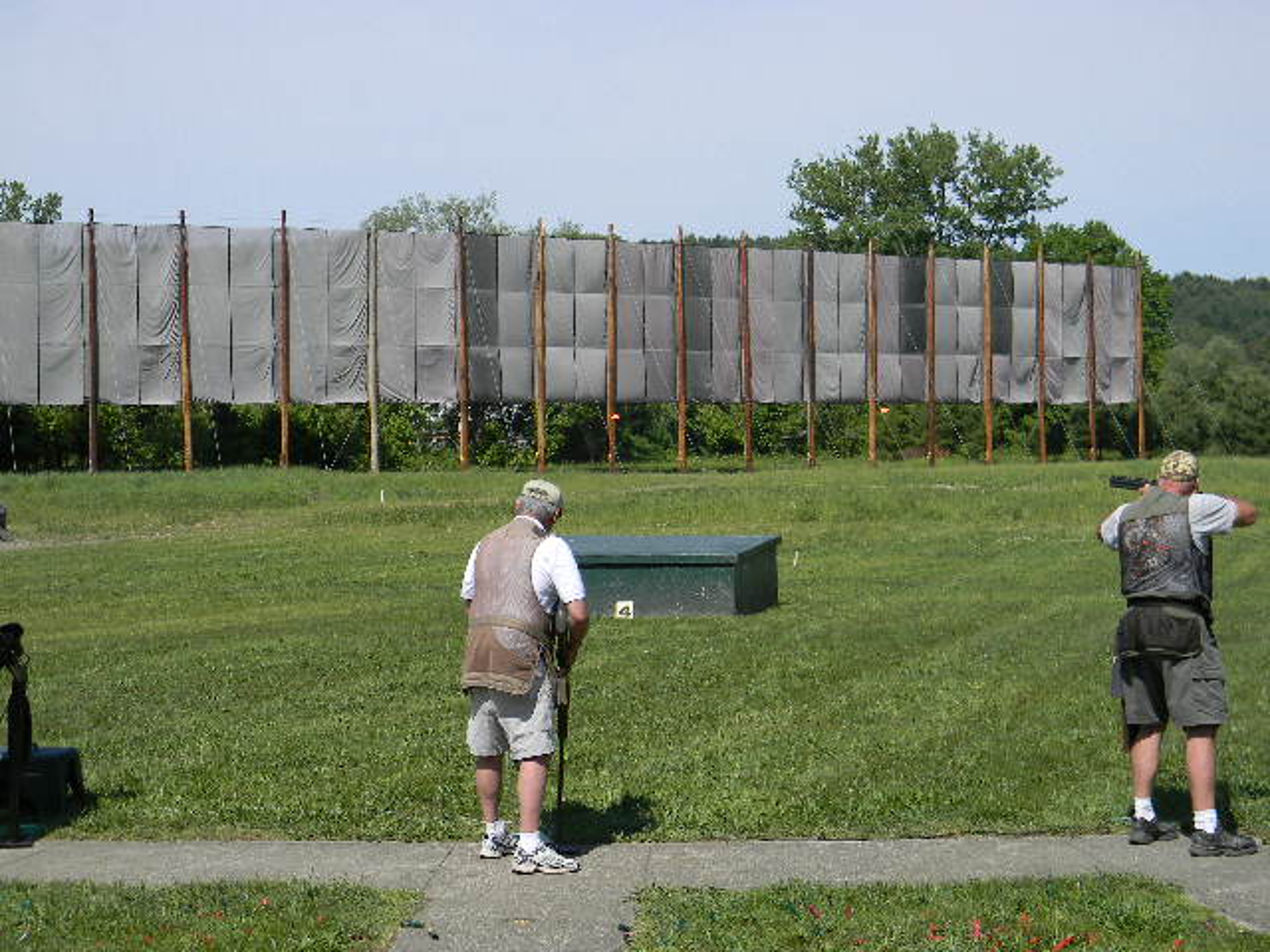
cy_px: 476
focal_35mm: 56
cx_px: 635
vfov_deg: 26.1
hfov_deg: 34.3
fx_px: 2055
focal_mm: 10.1
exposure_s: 1/794
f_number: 4.1
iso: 80
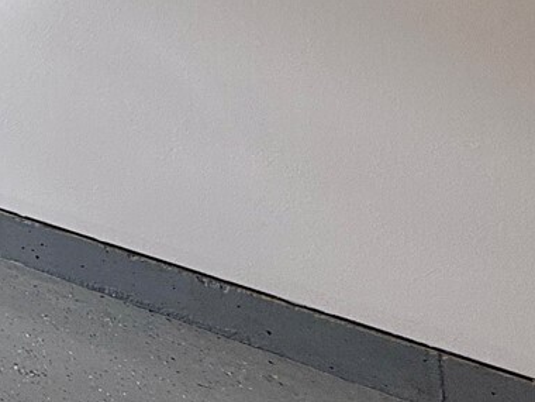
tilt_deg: +2.4
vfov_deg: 20.8
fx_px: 912
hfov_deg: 19.4
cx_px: -521
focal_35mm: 59
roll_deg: +0.8
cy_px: -217
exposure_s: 1/140
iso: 64
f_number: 2.2
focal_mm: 2.22
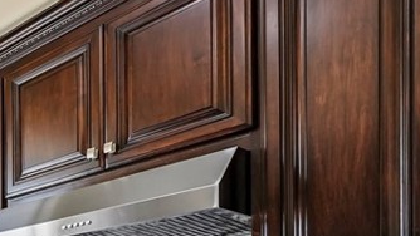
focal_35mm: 45
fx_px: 501
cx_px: -219
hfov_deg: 28.3
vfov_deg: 22.7
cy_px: 331
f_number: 8
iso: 400
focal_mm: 14
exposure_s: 1/60
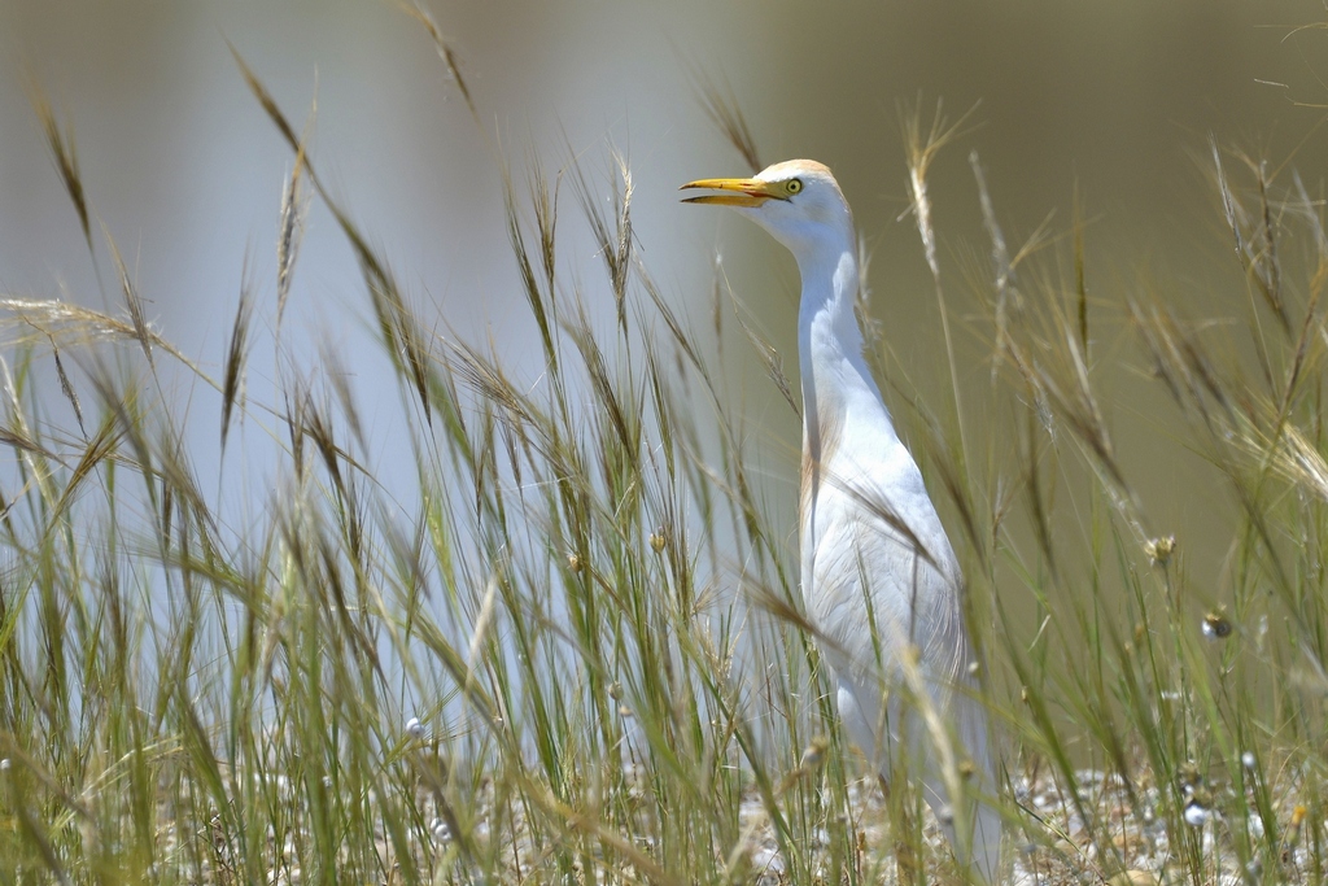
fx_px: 18446
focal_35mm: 500
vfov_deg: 2.8
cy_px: 443
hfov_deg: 4.1
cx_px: 664
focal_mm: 500
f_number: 6.3
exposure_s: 1/1000
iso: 200
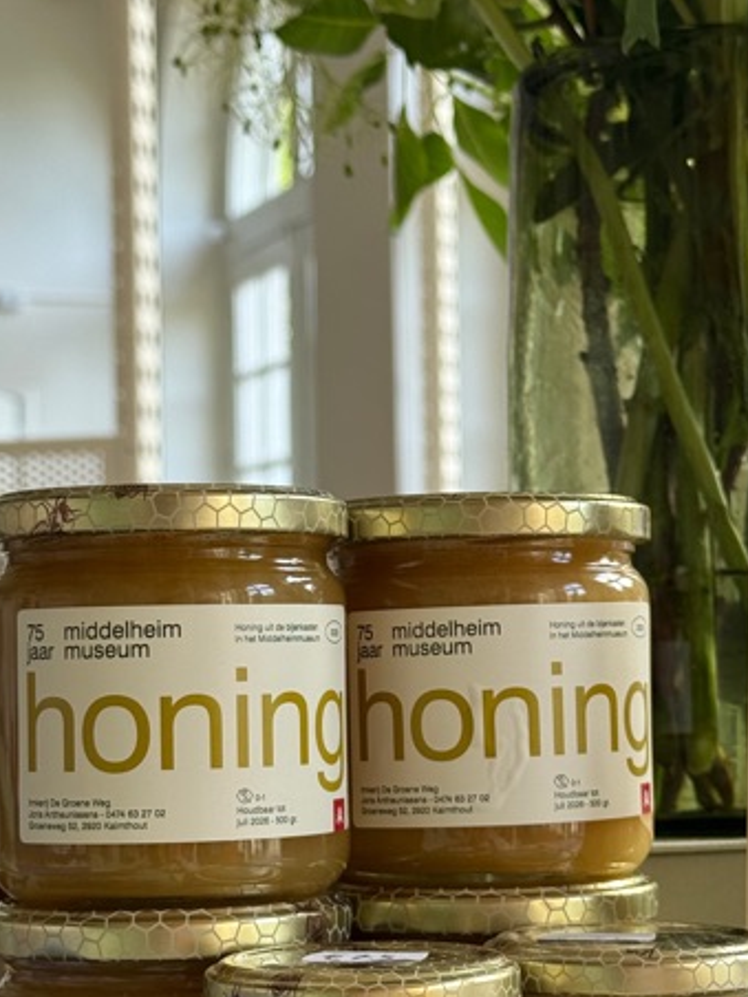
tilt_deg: +0.2
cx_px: 415
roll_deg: +1.1
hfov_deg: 17.4
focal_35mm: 85
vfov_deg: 23.0
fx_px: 2449
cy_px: 598
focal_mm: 6.76
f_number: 1.78
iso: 64
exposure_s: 1/121
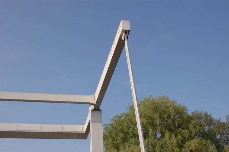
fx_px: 267
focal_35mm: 42
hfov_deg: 46.5
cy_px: 76
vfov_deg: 31.8
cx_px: 114
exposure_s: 1/400
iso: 400
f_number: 10
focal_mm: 28
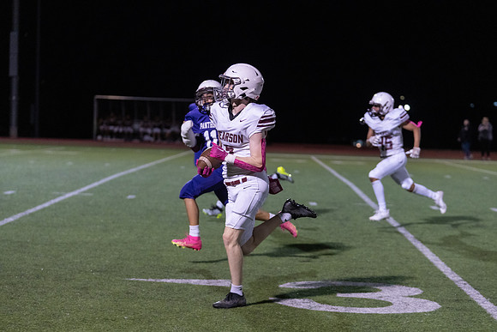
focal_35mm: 99
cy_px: 166
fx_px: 1367
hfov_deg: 20.6
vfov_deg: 13.8
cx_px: 248
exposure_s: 1/1250
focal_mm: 93
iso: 5000
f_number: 2.8
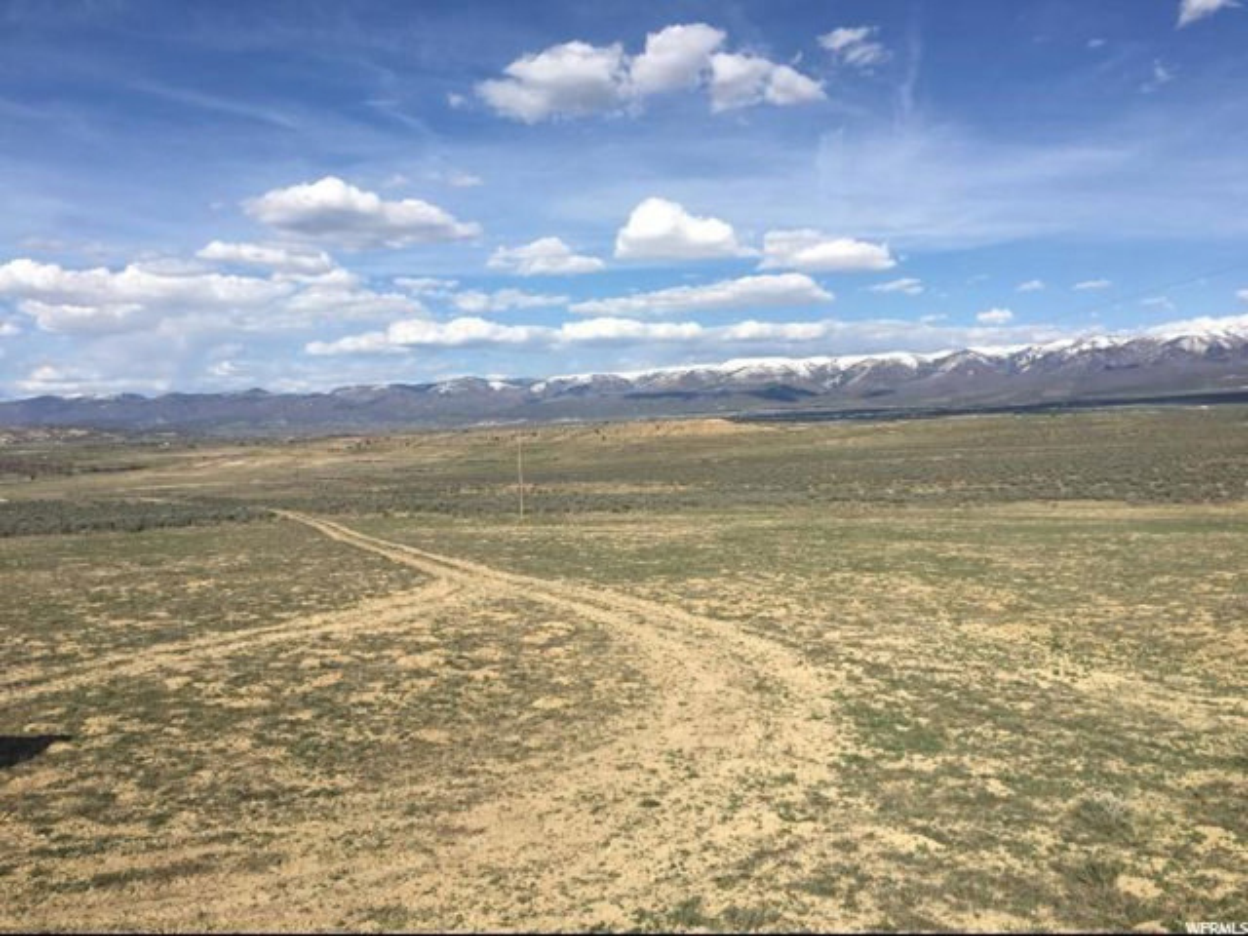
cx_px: 624
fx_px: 1046
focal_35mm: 29
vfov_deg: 48.2
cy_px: 468
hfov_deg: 61.7
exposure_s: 1/2653
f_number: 2.2
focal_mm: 4.15
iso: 25
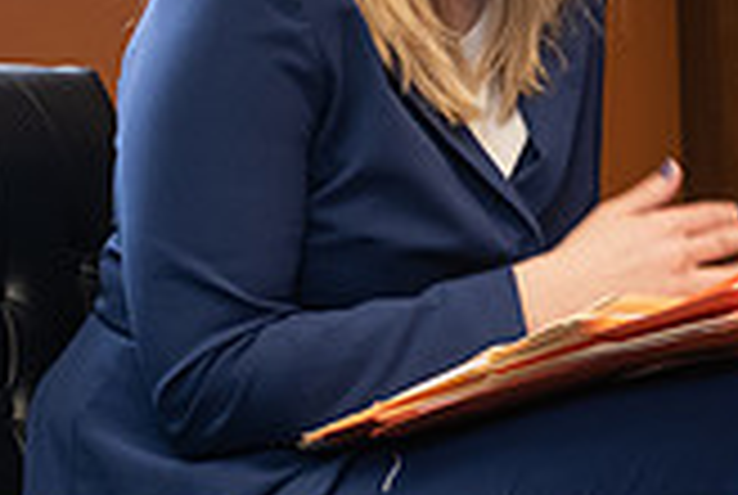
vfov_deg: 6.3
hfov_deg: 9.3
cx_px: 634
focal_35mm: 219
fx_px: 4498
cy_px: 245
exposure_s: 1/125
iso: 1000
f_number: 3.2
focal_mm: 62
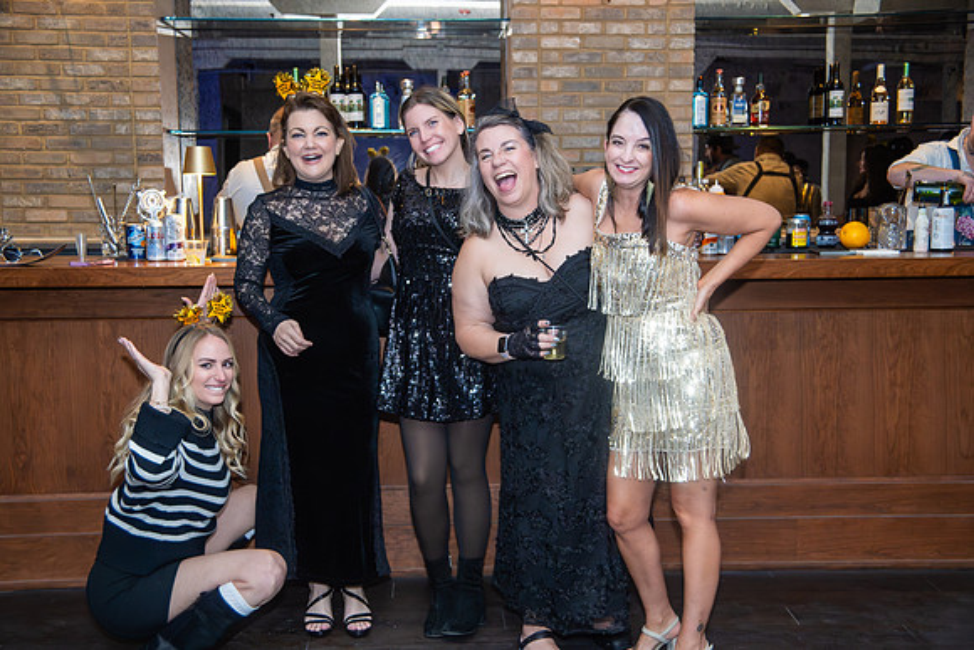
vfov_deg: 30.5
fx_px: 1191
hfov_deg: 44.5
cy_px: 325
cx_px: 487
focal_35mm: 44
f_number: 4.5
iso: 2500
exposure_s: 1/160
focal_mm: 44
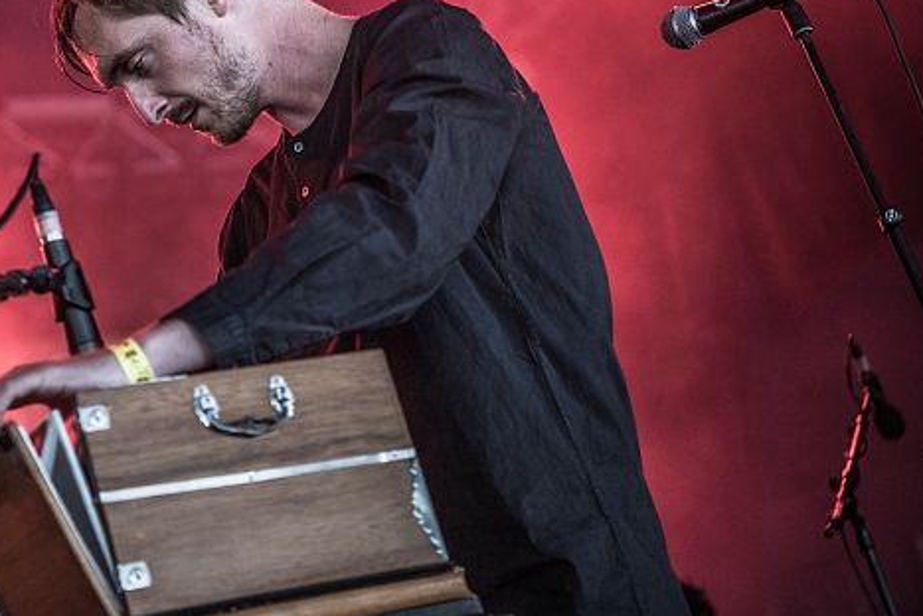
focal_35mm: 108
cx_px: 257
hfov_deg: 18.8
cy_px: 161
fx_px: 2771
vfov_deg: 12.7
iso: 800
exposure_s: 1/125
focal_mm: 70
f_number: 2.8
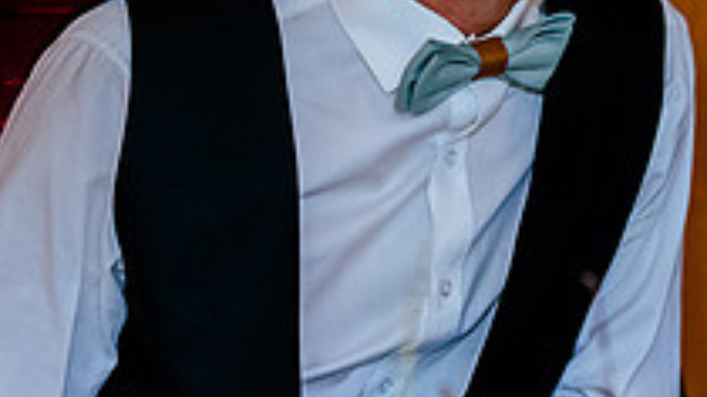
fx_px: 3598
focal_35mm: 192
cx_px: 683
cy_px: -150
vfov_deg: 6.3
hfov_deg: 11.1
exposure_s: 1/160
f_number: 2.8
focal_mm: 48
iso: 2500
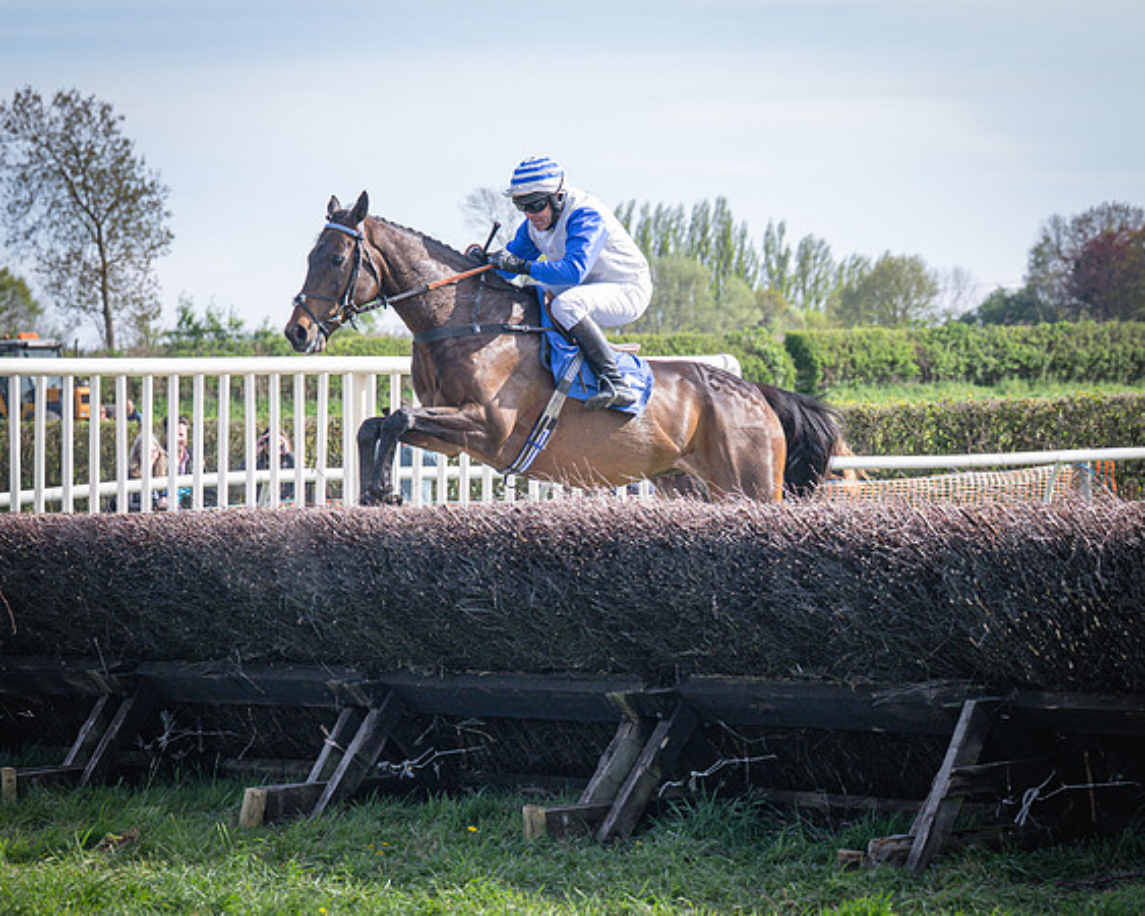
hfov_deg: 12.8
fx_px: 5086
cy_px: 511
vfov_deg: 10.3
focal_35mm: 150
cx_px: 456
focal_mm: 78
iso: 400
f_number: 4
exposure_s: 1/1600
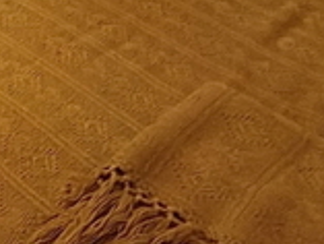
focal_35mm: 107
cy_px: -471
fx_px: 1002
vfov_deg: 10.3
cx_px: -37
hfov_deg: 17.7
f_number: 2.2
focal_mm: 2.22
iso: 320
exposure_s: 1/100
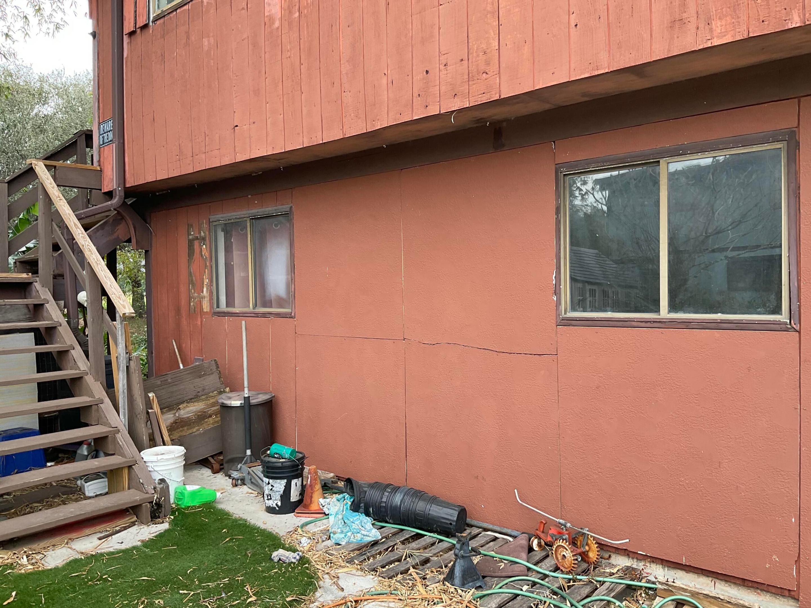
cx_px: 406
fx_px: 679
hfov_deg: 61.7
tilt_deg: -0.8
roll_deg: +0.6
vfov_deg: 48.2
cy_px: 304
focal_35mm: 29
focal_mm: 3
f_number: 1.8
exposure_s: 1/123
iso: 16
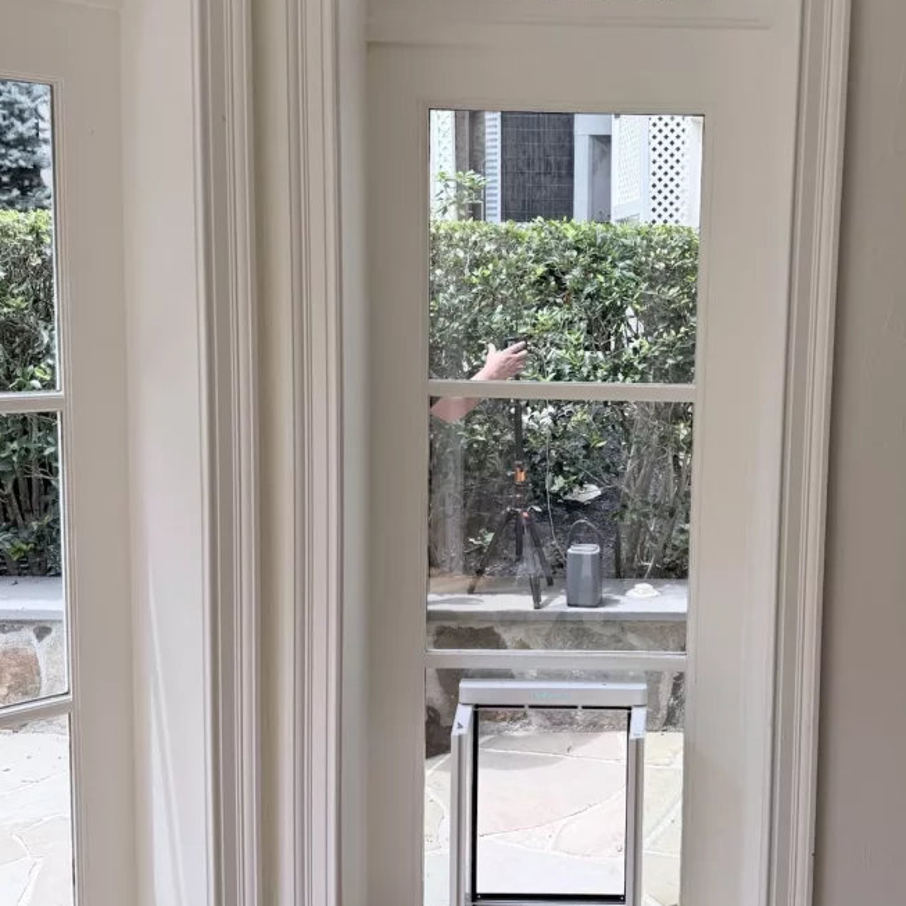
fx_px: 1155
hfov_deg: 42.4
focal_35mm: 39
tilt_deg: -7.8
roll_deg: -0.8
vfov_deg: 42.8
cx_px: 587
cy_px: 415
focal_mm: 6.76
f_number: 1.78
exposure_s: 1/453
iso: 80
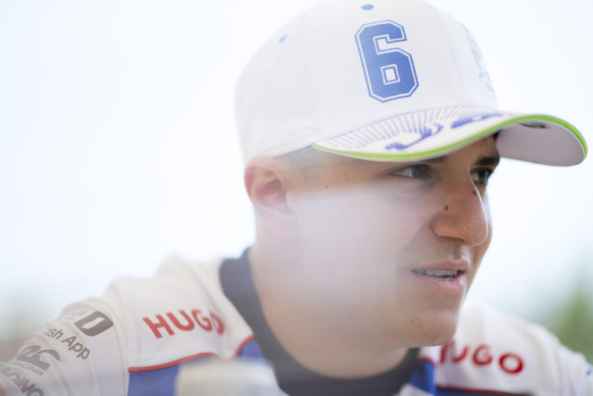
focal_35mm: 105
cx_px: 296
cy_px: 198
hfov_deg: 19.5
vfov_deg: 13.0
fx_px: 1730
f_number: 1.4
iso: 100
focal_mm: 105
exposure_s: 1/2500
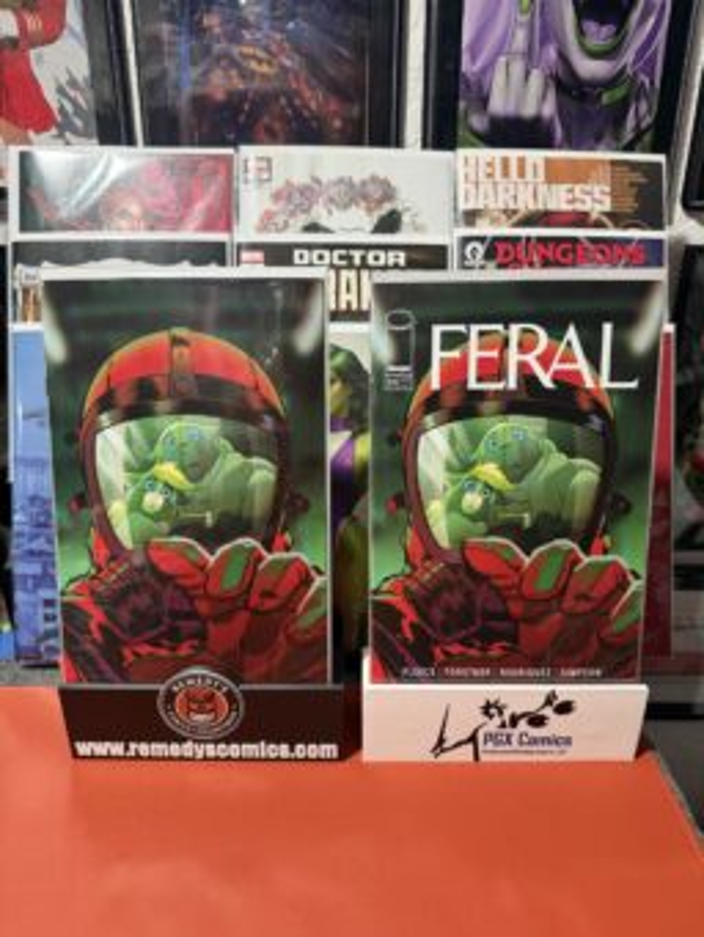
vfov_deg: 71.6
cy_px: 468
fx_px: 650
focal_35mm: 24
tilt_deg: -21.6
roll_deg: -0.3
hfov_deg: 56.8
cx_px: 352
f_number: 1.78
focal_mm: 6.76
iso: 500
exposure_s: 1/60
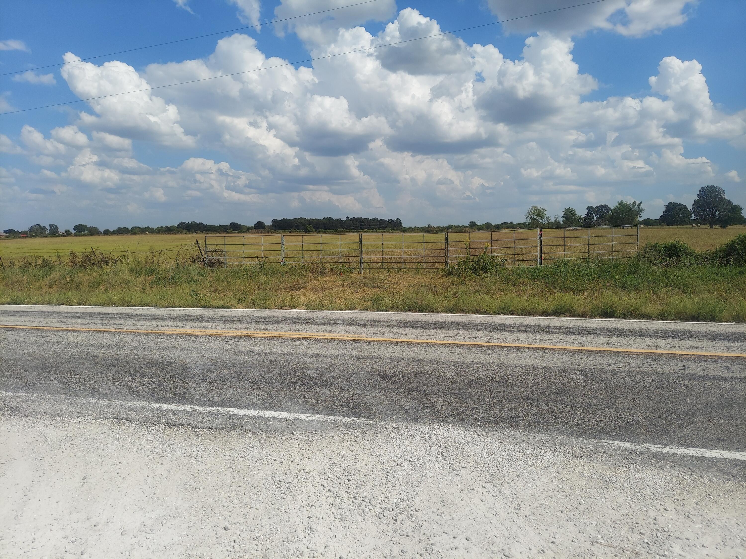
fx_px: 517
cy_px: 280
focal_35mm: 24
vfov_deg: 56.8
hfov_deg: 71.6
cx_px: 373
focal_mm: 5.23
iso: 50
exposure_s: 1/3397
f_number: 1.8
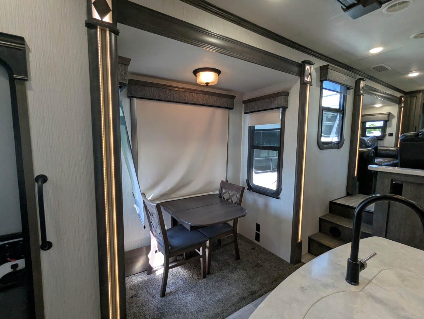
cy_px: 160
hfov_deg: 94.4
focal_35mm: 16
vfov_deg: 78.2
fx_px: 196
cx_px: 212
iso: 240
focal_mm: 2.35
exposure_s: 1/100
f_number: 2.2
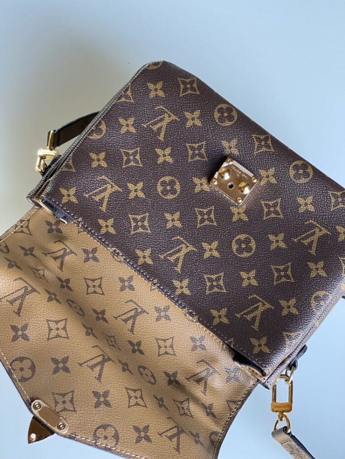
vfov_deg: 30.3
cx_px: 172
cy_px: 230
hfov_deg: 22.9
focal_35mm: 64
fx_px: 850
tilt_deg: -62.6
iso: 250
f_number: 2.2
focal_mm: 7.5
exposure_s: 1/71
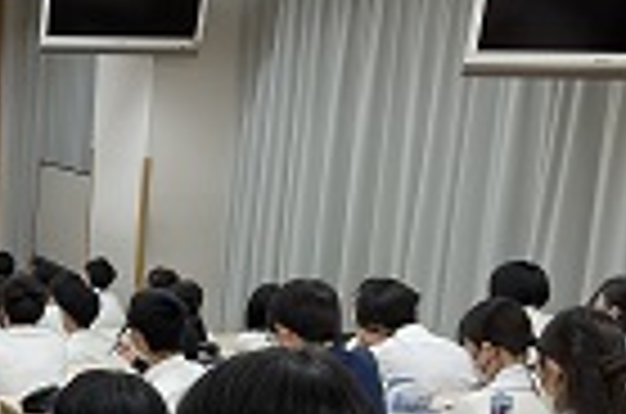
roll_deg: -1.2
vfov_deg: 16.8
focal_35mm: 79
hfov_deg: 24.0
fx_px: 1371
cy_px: 412
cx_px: -65
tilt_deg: -16.3
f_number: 1.8
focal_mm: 3
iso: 25
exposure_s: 1/120
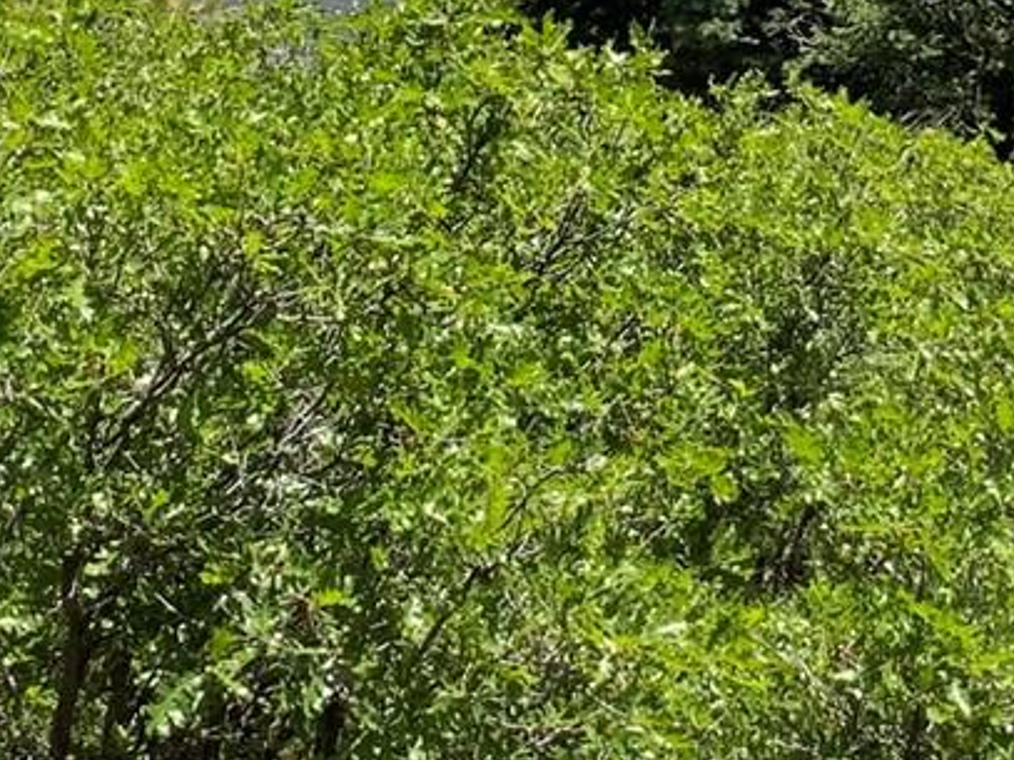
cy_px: 27
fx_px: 3338
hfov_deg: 17.2
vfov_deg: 12.8
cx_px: 643
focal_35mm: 114
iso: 16
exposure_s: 1/1577
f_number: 1.8
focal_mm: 3
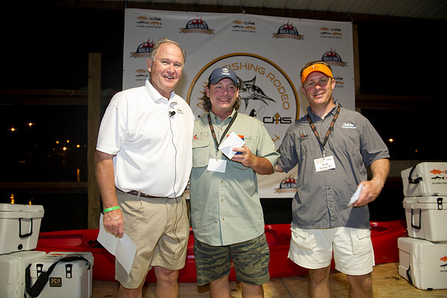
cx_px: 224
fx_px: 298
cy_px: 149
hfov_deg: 73.8
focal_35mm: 24
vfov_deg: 53.1
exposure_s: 1/80
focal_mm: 24
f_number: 2.8
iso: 320
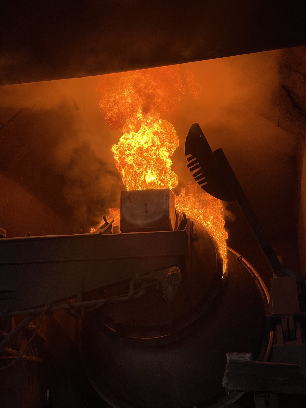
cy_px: 204
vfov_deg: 36.8
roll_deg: +1.4
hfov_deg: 28.0
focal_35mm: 52
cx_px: 153
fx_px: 613
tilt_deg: +17.4
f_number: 2
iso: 25
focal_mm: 6
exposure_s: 1/372
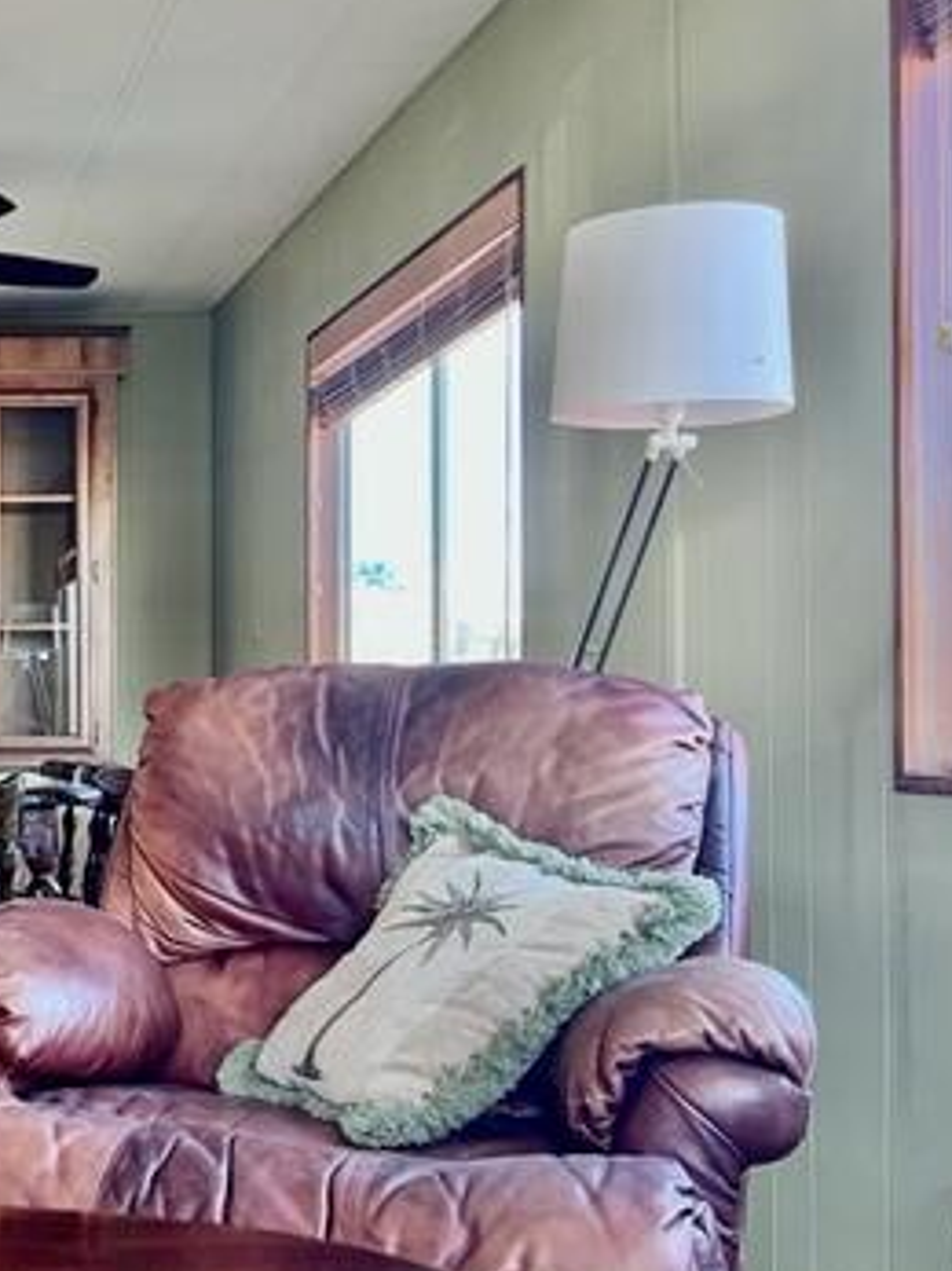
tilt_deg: +1.2
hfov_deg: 27.5
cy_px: 678
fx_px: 1761
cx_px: -117
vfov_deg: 39.7
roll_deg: -0.2
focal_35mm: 48
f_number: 1.5
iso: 125
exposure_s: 1/60
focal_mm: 5.7
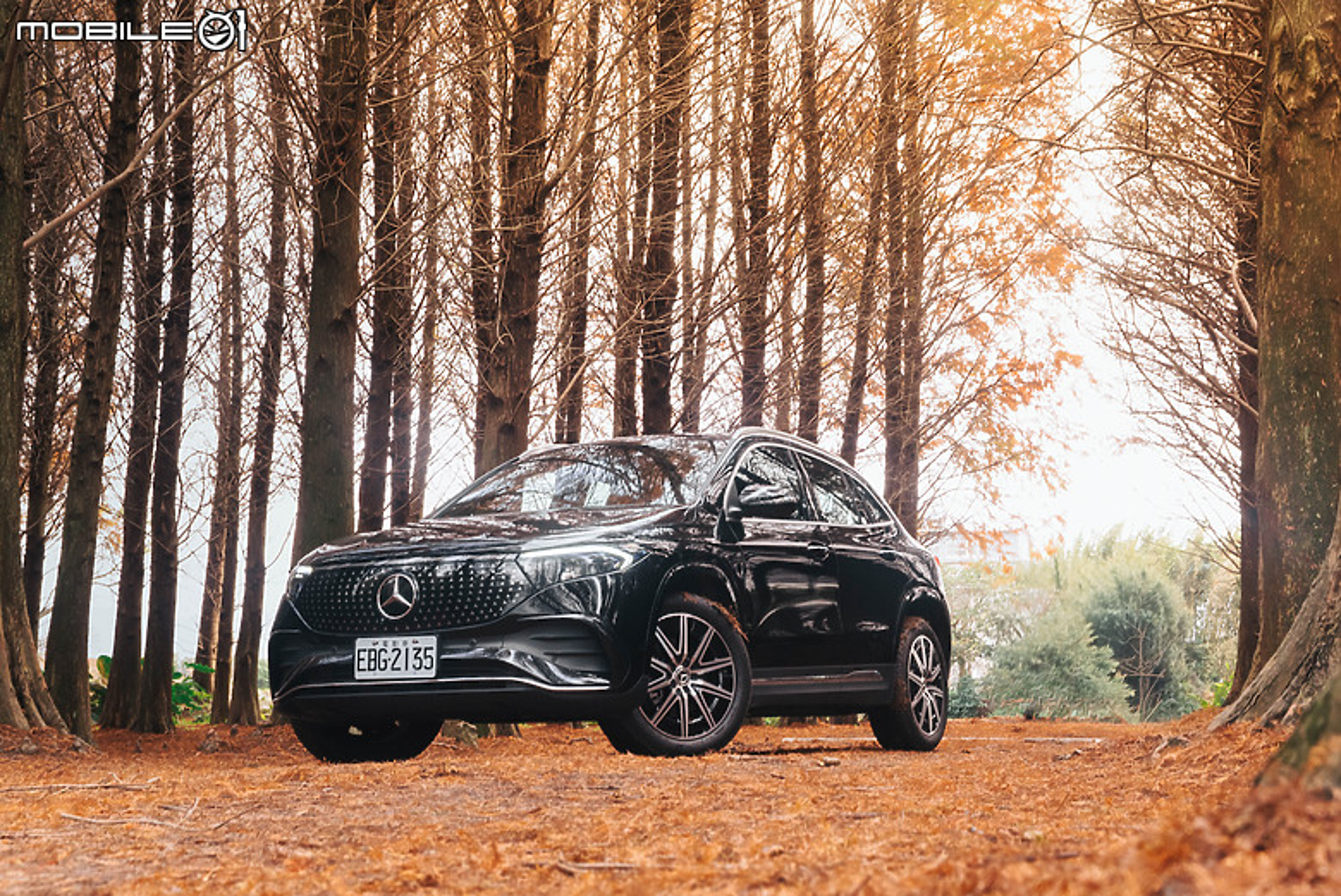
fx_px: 2162
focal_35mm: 58
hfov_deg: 34.5
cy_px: 448
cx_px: 670
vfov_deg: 23.4
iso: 800
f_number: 5.6
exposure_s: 1/50
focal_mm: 58
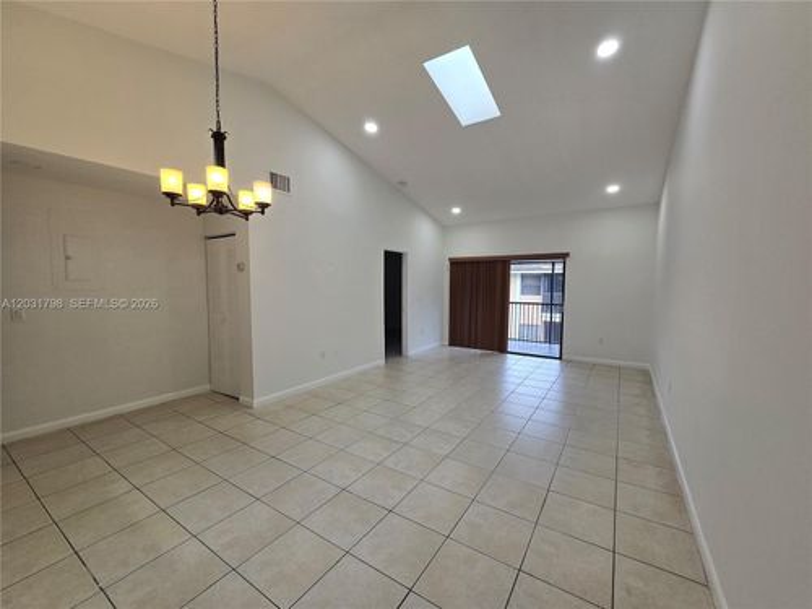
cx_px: 406
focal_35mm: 13
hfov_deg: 106.2
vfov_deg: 89.9
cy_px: 304
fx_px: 305
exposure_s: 1/120
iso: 80
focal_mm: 2.2
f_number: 2.2
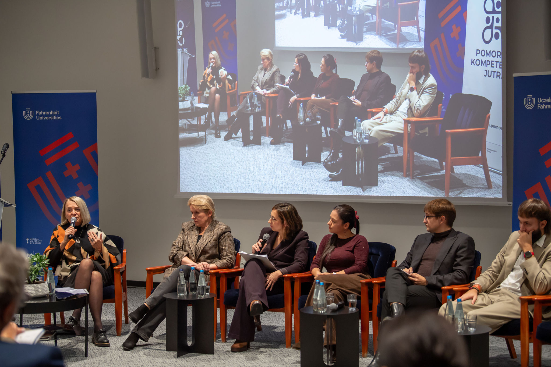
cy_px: 184
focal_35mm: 70
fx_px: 1071
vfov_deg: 19.5
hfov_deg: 28.8
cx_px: 276
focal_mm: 70
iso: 2000
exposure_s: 1/320
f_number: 2.8
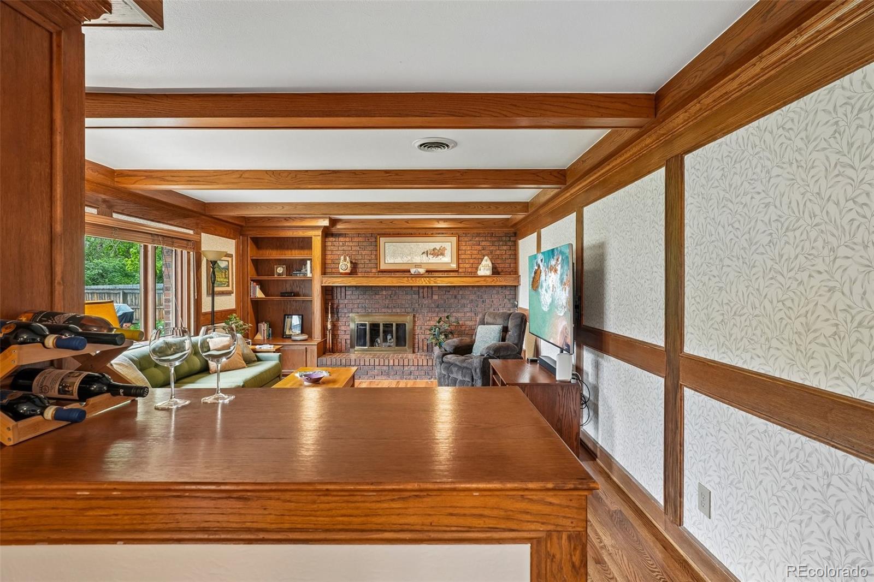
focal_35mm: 16
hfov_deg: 95.0
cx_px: 437
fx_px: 400
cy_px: 291
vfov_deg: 72.0
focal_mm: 11
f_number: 8
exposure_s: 1/6
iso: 500
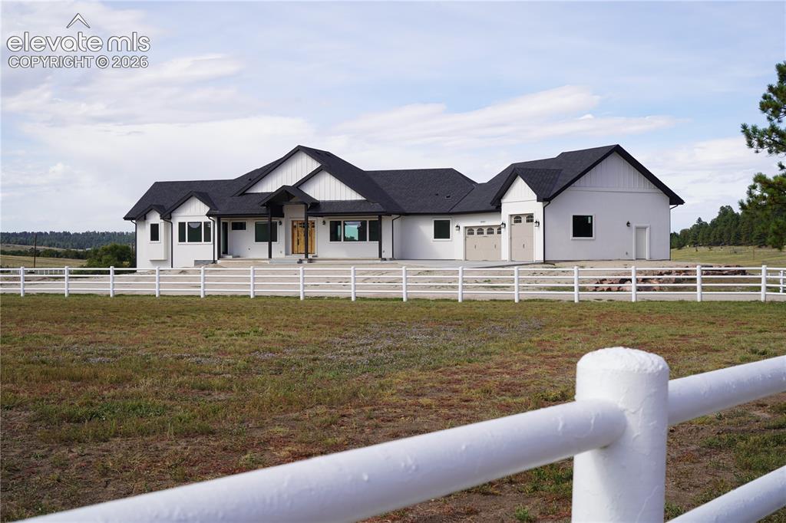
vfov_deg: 28.6
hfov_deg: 41.9
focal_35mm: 47
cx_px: 393
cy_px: 262
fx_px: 1026
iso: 100
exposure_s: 1/125
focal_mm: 47
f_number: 9
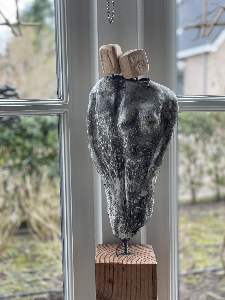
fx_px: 451
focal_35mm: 52
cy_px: 150
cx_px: 112
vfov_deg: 36.8
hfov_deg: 28.0
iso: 64
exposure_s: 1/122
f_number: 2
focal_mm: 6
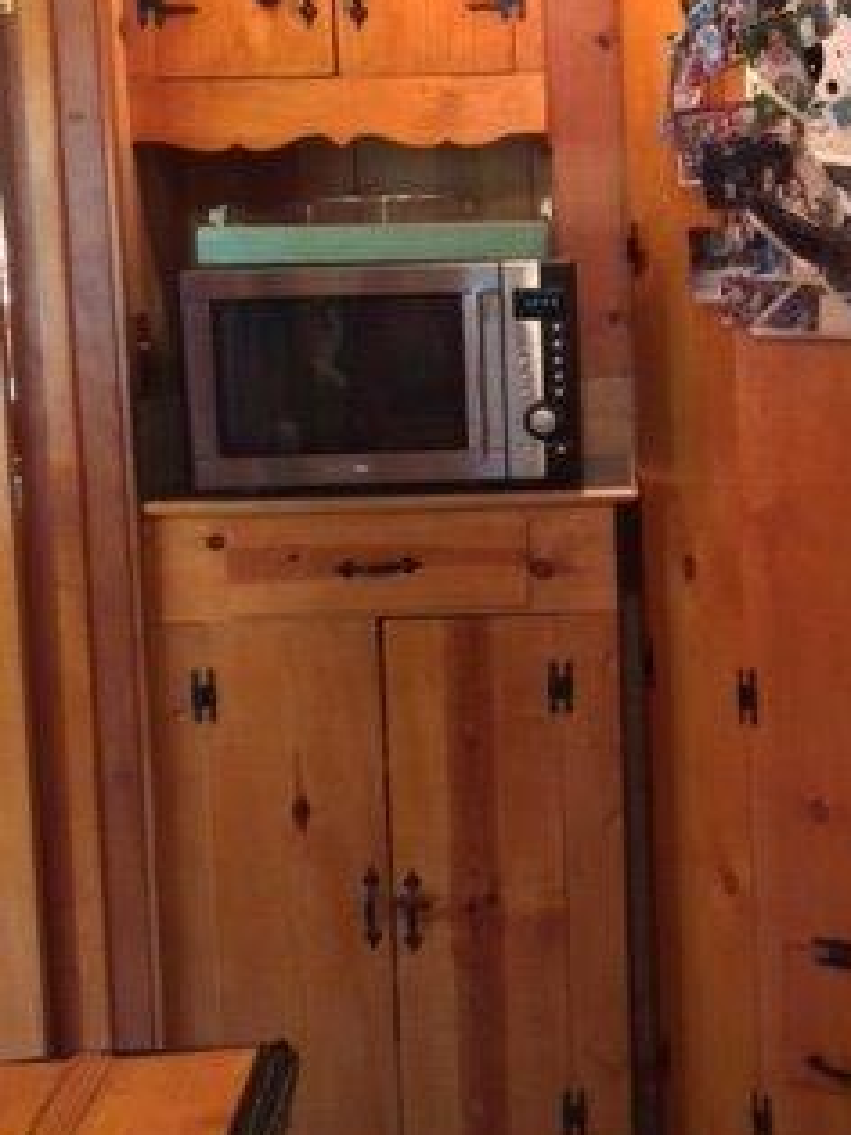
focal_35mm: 59
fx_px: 1935
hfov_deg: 24.5
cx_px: 656
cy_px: 494
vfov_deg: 32.7
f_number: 2.2
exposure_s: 1/30
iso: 320
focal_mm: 4.15
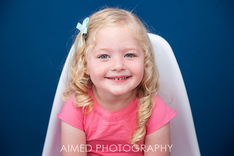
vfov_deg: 19.1
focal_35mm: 71
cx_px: 115
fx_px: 463
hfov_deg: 28.4
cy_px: 79
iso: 640
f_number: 3.2
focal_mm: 70
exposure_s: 1/250
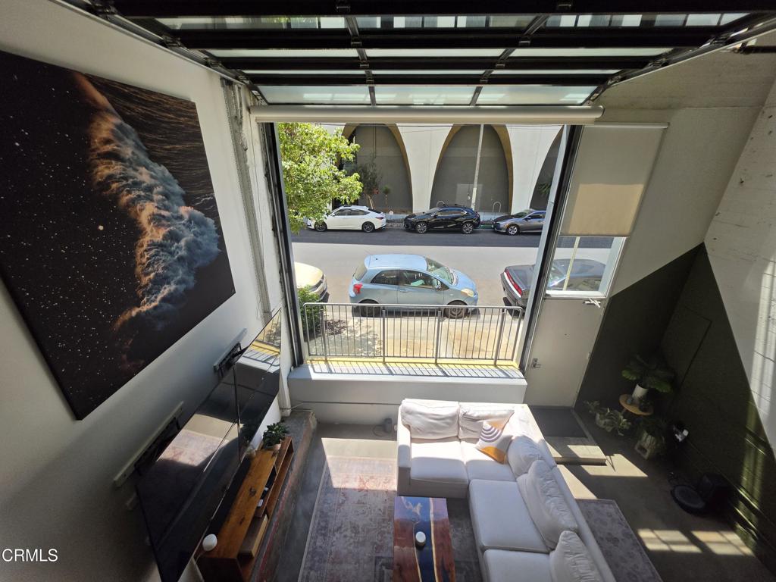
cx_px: 388
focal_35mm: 13
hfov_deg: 106.2
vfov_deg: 89.9
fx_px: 291
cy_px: 291
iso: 32
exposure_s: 1/1304
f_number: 1.9
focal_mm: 2.2
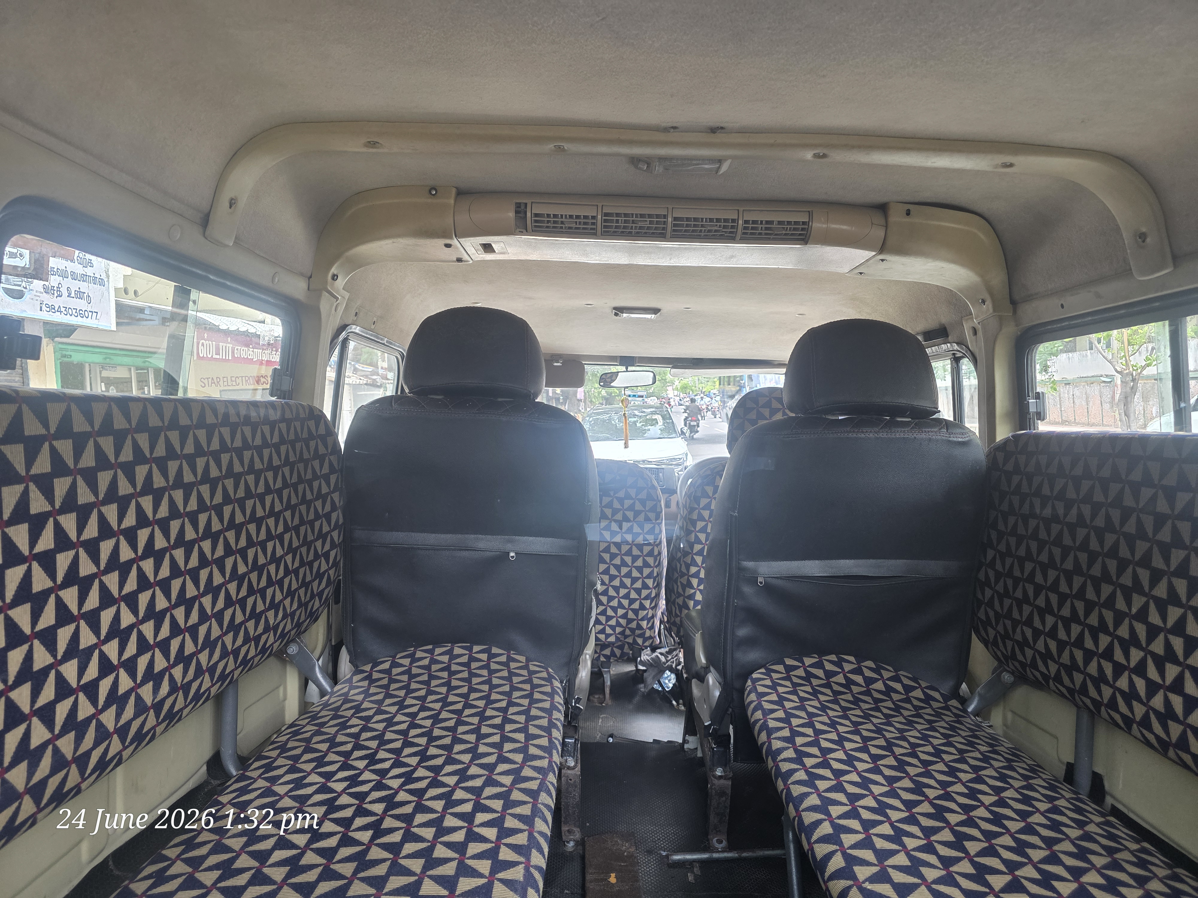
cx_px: 599
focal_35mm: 23
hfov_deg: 73.9
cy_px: 449
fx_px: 796
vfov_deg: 58.9
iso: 200
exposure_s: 1/180
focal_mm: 6.3
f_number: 1.7
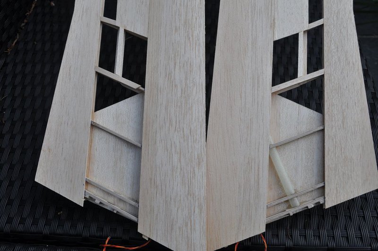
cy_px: 126
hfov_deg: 53.2
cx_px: 189
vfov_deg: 36.8
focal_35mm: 36
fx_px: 377
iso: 200
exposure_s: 1/200
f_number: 7.1
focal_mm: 24
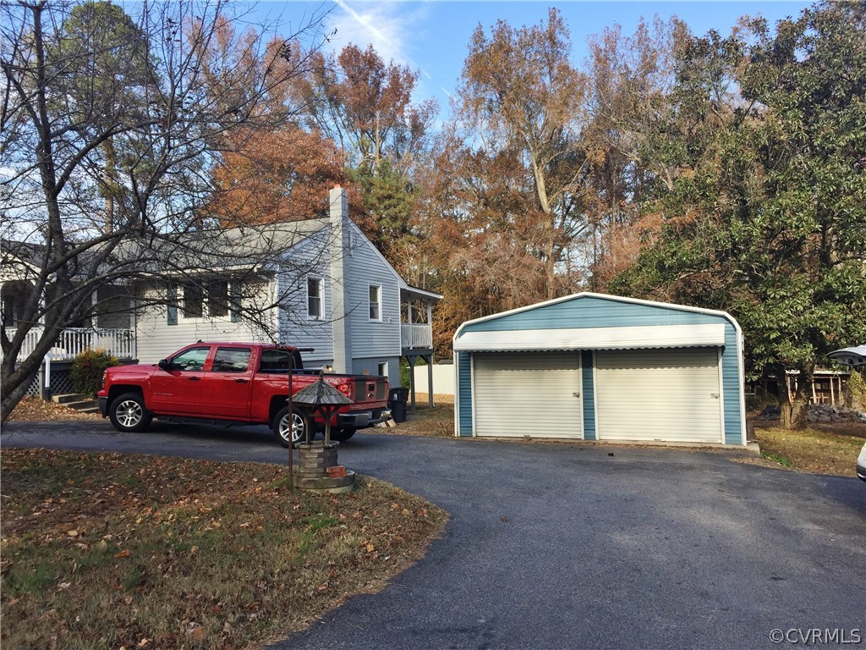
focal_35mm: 29
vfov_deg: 48.2
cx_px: 433
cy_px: 325
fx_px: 726
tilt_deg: +2.6
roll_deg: +0.3
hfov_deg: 61.7
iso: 32
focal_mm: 4.15
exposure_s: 1/618
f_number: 2.2
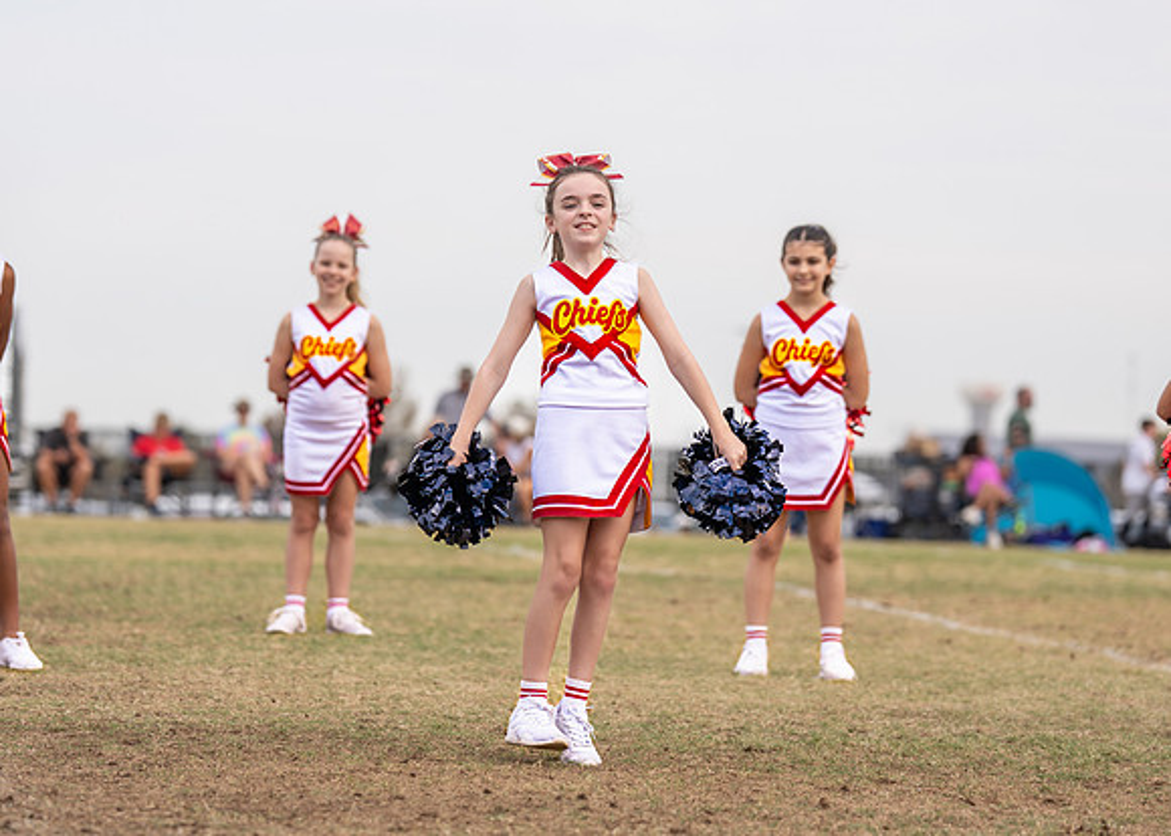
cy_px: 316
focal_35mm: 162
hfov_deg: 12.4
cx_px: 498
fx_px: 5385
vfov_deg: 8.9
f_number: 2.8
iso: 160
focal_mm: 118
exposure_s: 1/1600
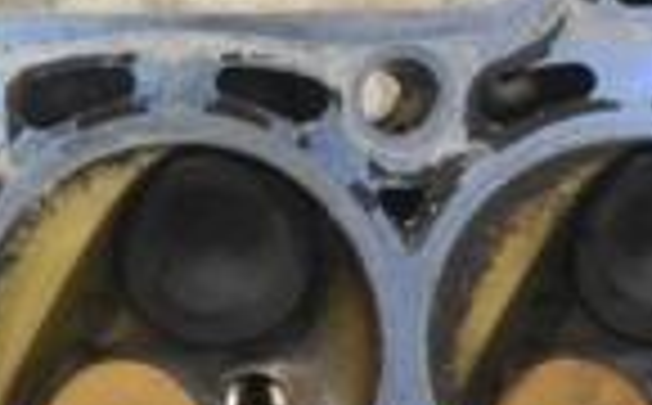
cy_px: 220
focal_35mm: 165
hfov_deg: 12.6
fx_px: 2926
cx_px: 22
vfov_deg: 7.9
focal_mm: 26
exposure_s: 1/250
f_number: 8
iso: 3200
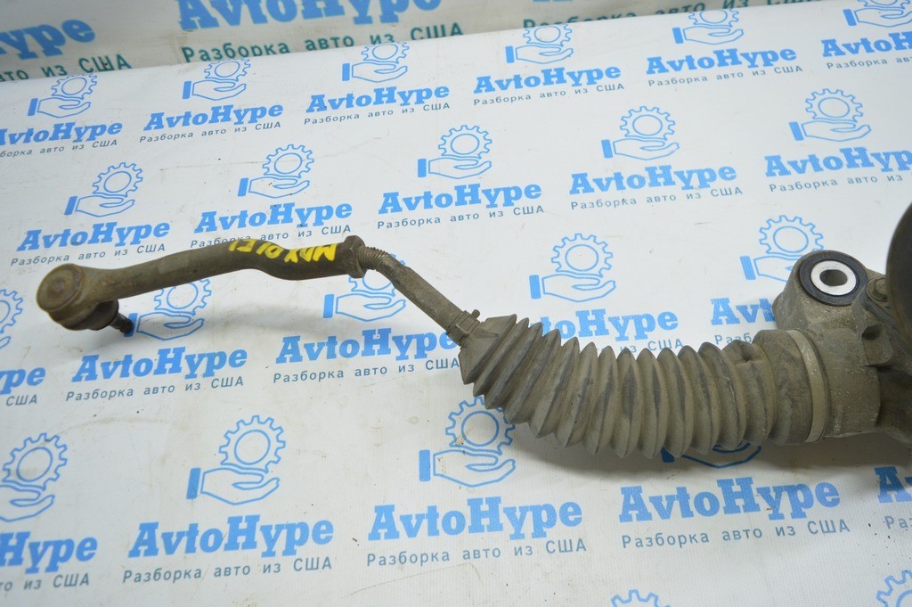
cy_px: 304
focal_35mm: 27
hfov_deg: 67.4
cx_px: 456
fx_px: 683
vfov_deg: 47.9
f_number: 3.5
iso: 400
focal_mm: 18
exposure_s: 1/60
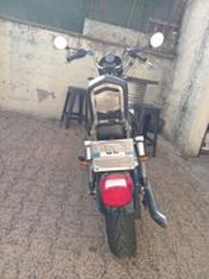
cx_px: 104
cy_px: 140
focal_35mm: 25
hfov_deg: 54.9
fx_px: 201
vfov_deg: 69.4
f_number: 1.8
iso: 100
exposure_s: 1/144
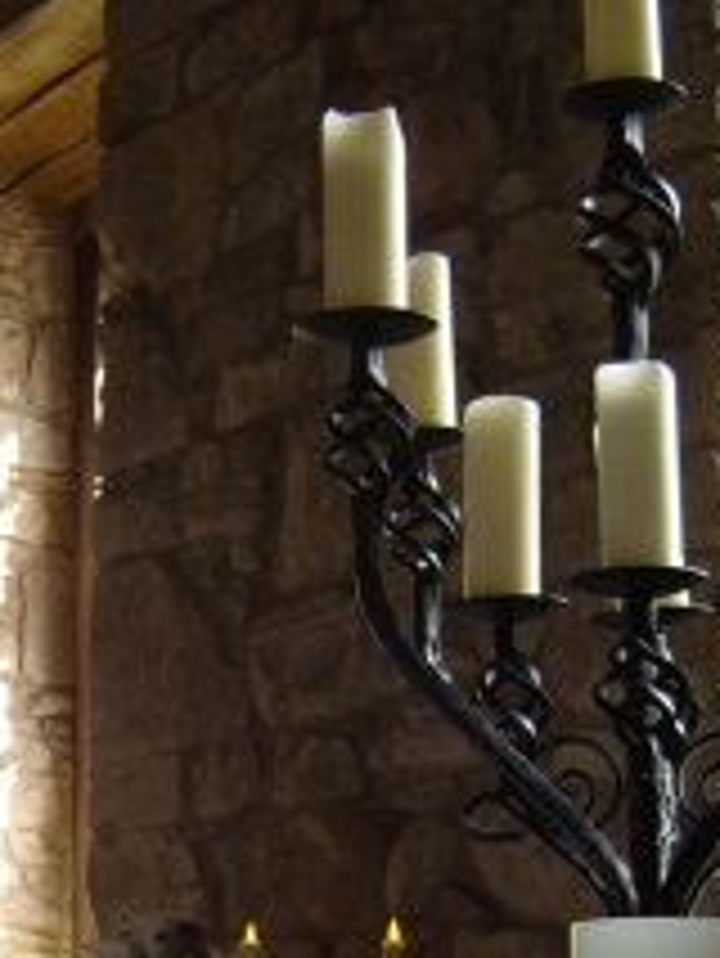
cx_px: 243
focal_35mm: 84
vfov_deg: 22.6
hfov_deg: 17.5
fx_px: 2327
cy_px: 900
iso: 80
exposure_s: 1/45
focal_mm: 7.4
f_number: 2.8
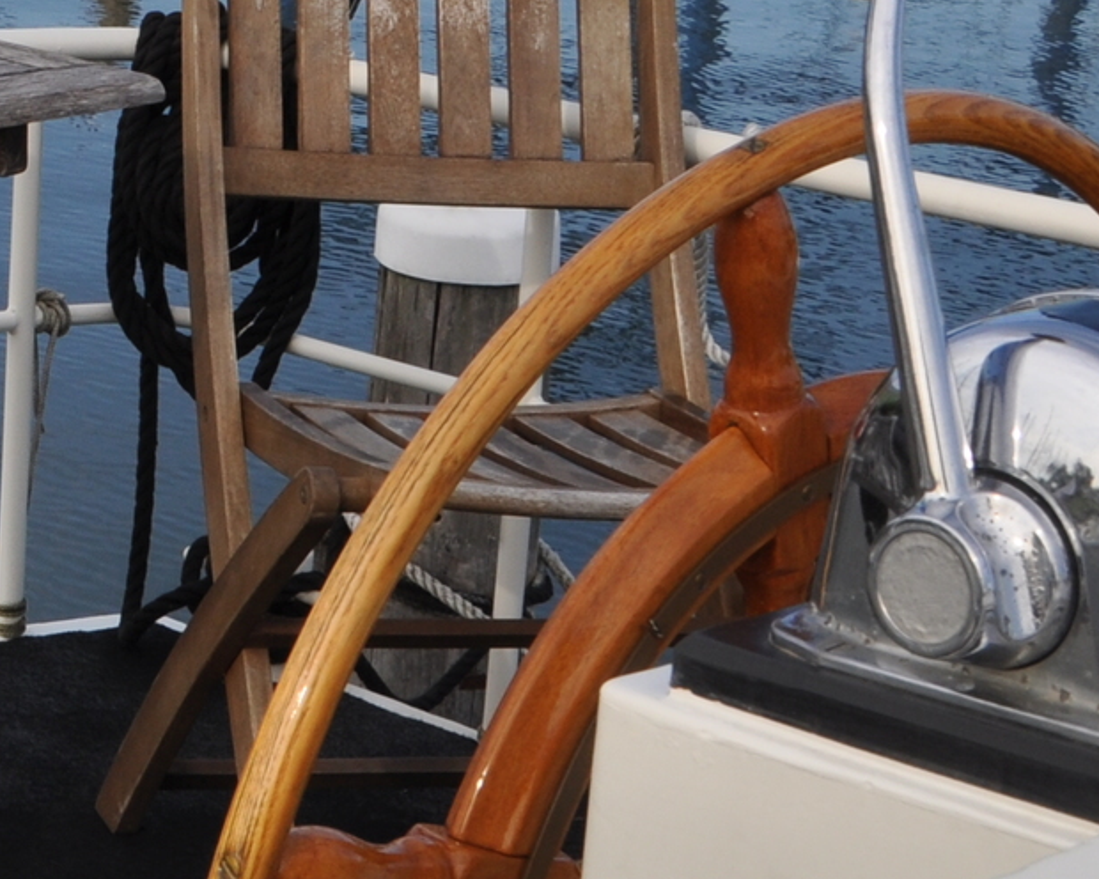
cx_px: -498
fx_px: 3318
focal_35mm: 102
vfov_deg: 14.8
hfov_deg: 17.2
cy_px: -48
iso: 200
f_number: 11
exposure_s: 1/125
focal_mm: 18
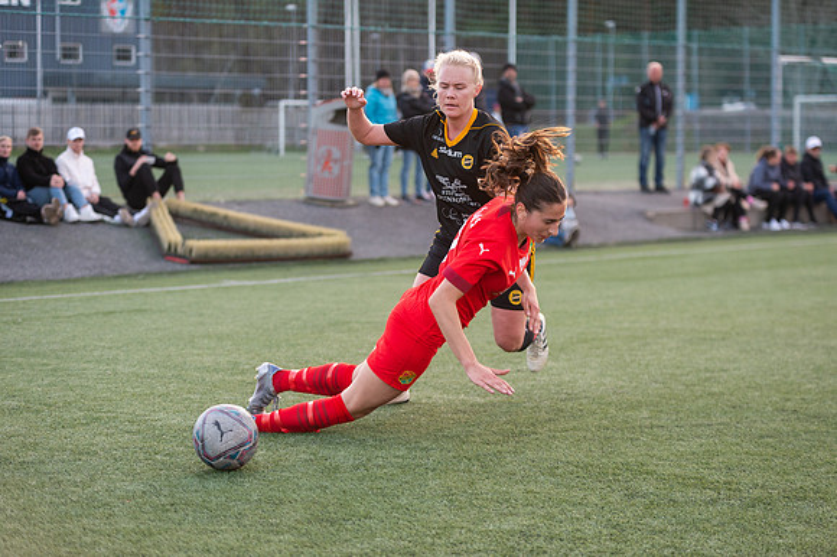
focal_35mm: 95
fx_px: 2207
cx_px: 418
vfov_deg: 14.4
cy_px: 278
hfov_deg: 21.5
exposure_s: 1/640
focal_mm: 95
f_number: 3.2
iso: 1800
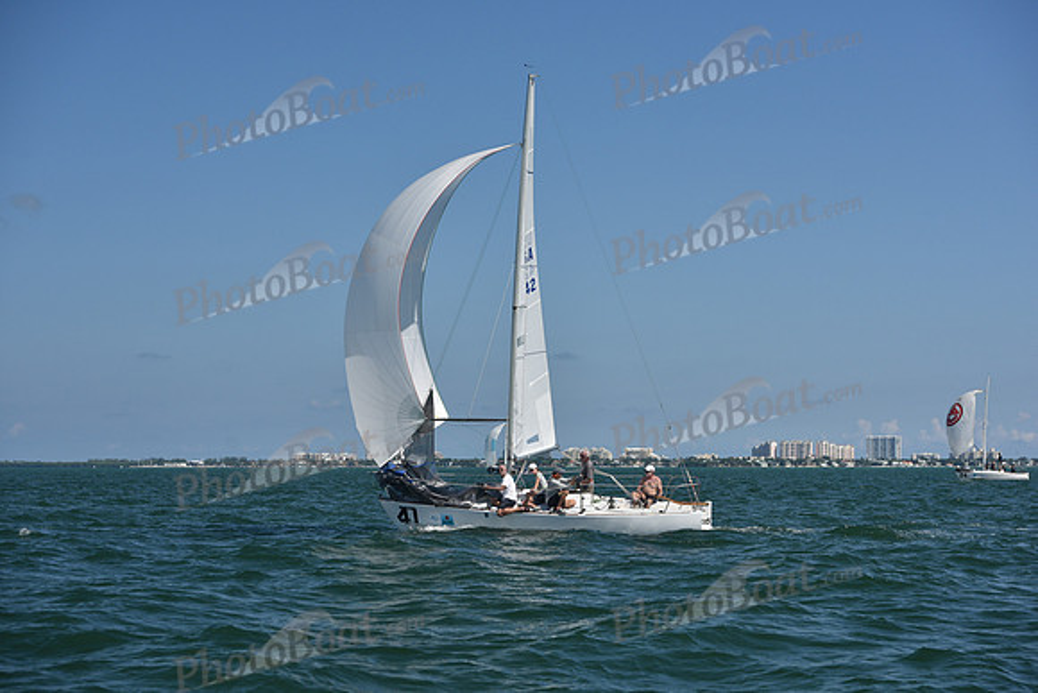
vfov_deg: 19.5
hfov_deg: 28.8
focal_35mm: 70
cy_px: 346
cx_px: 519
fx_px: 2019
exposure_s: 1/1250
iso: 250
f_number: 5.6
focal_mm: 70
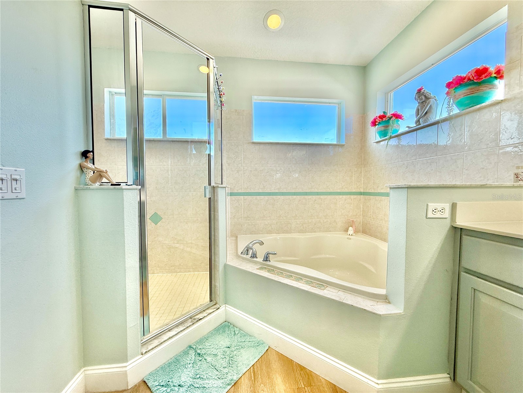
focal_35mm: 14
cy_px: 196
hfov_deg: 102.1
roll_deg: -0.4
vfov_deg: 85.7
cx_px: 262
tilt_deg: -1.5
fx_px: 212
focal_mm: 2.22
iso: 64
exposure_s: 1/200
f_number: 2.2
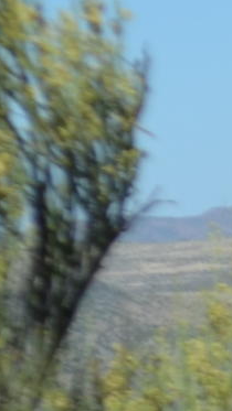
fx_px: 6066
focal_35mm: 555
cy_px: 221
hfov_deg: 2.1
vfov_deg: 3.9
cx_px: 1064
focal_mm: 44
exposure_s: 1/1600
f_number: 5.3
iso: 200
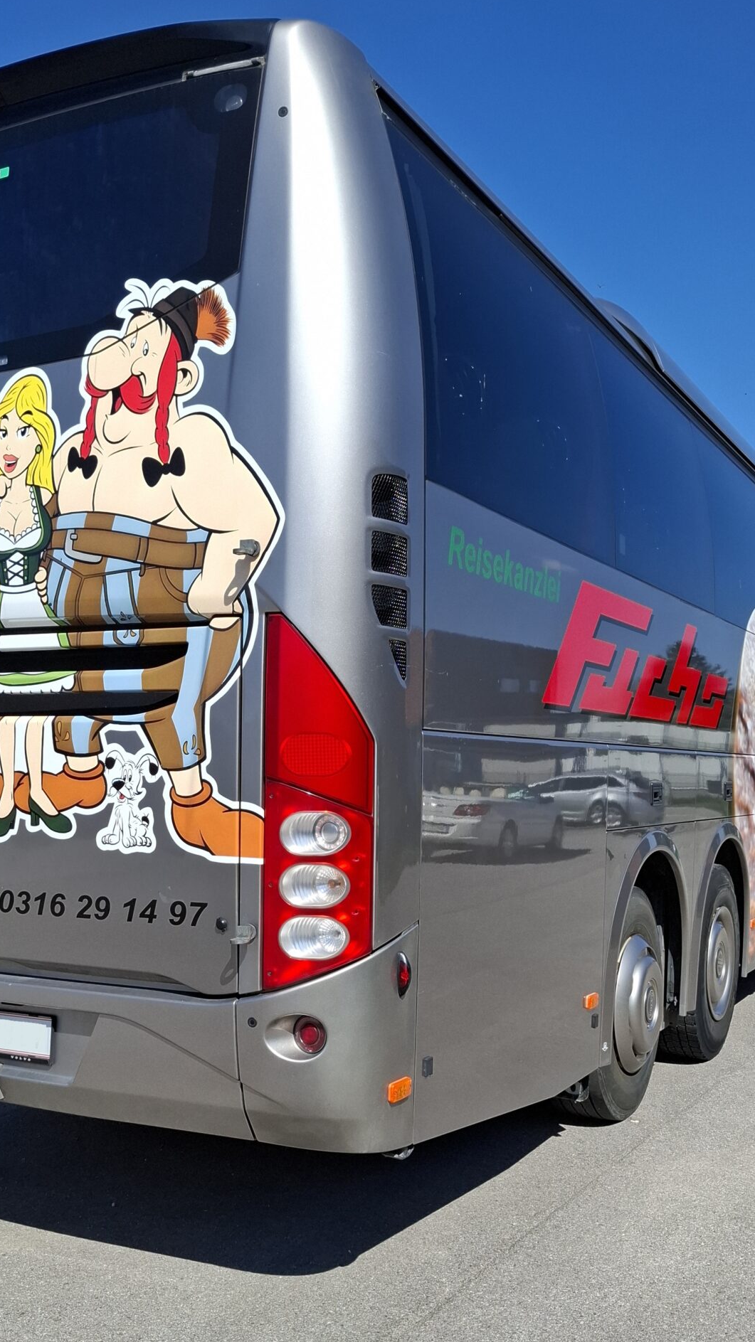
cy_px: 810
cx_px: 334
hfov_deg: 34.6
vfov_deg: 57.5
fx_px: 1210
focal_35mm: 34
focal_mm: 5.54
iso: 50
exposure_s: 1/2119
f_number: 1.8
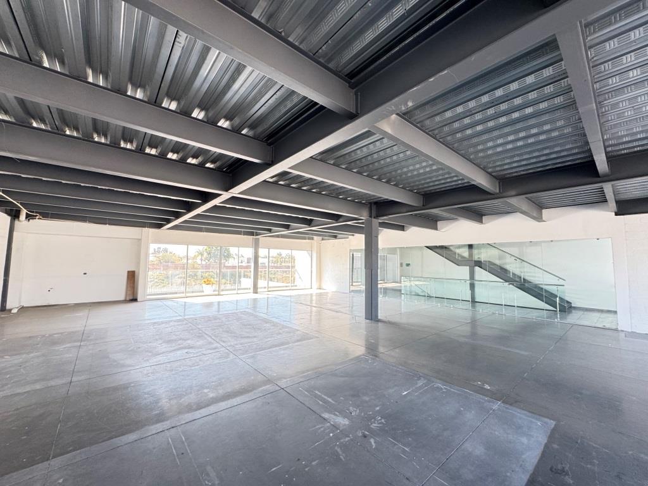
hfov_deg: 102.1
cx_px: 324
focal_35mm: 14
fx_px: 262
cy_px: 243
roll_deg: +0.0
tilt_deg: +3.8
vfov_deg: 85.7
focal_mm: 2.22
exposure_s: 1/99
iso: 200
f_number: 2.2
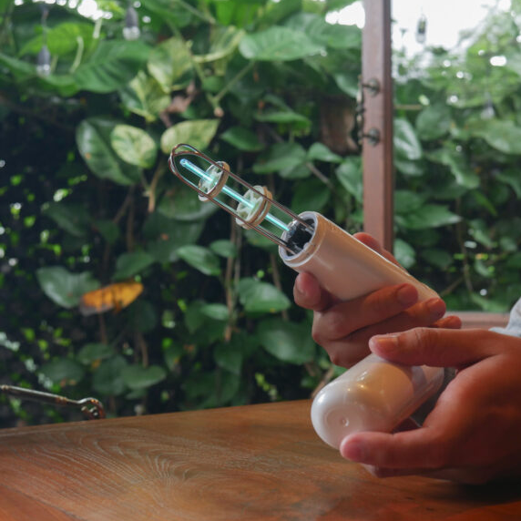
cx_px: 313
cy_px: 260
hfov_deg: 30.0
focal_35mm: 57
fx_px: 971
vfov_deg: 30.0
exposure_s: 1/60
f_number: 5.2
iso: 400
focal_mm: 24
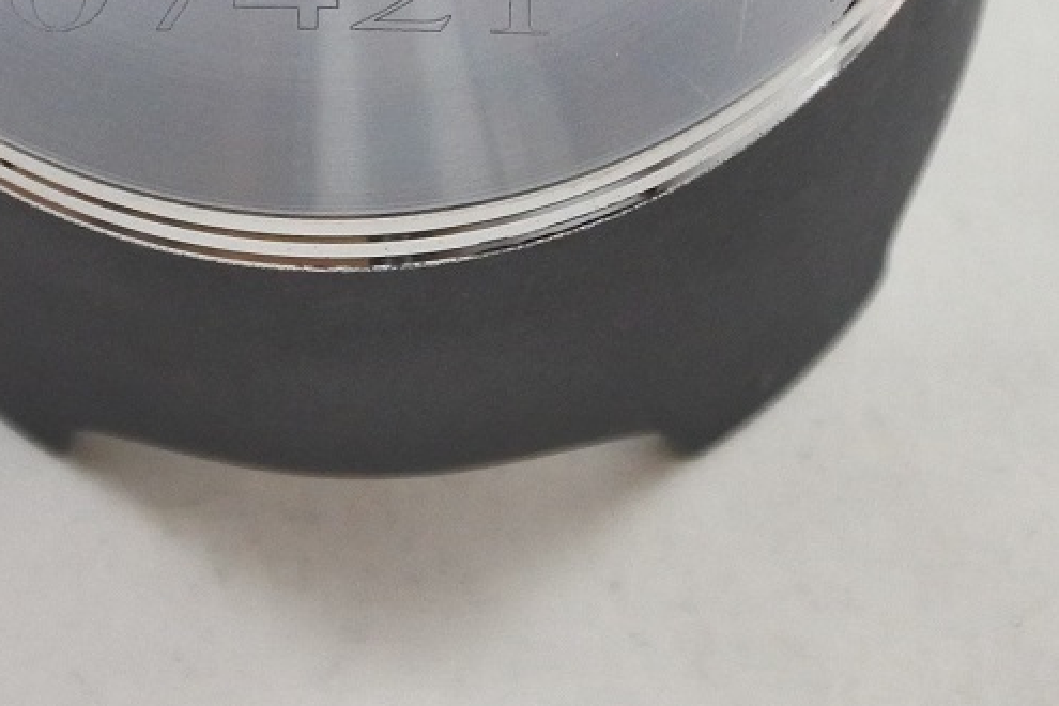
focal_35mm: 170
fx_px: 5000
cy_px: -340
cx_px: 322
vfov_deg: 7.9
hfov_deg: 12.1
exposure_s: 1/125
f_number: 4.8
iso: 720
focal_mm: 20.1
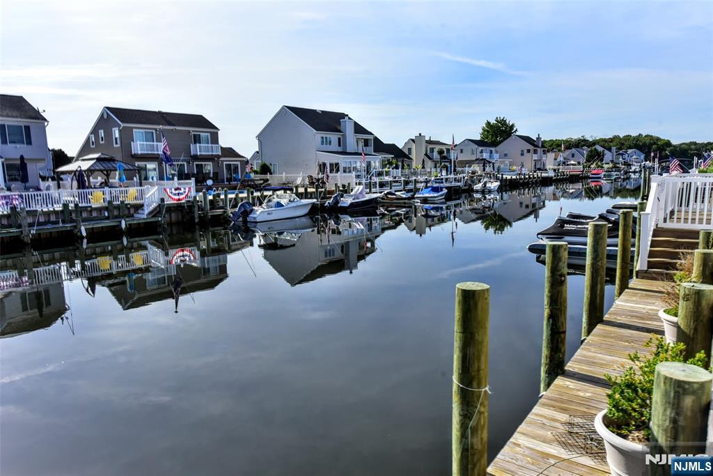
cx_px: 356
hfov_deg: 73.7
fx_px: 475
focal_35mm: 24
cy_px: 238
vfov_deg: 53.1
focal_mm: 24
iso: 1800
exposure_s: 1/4000
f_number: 10
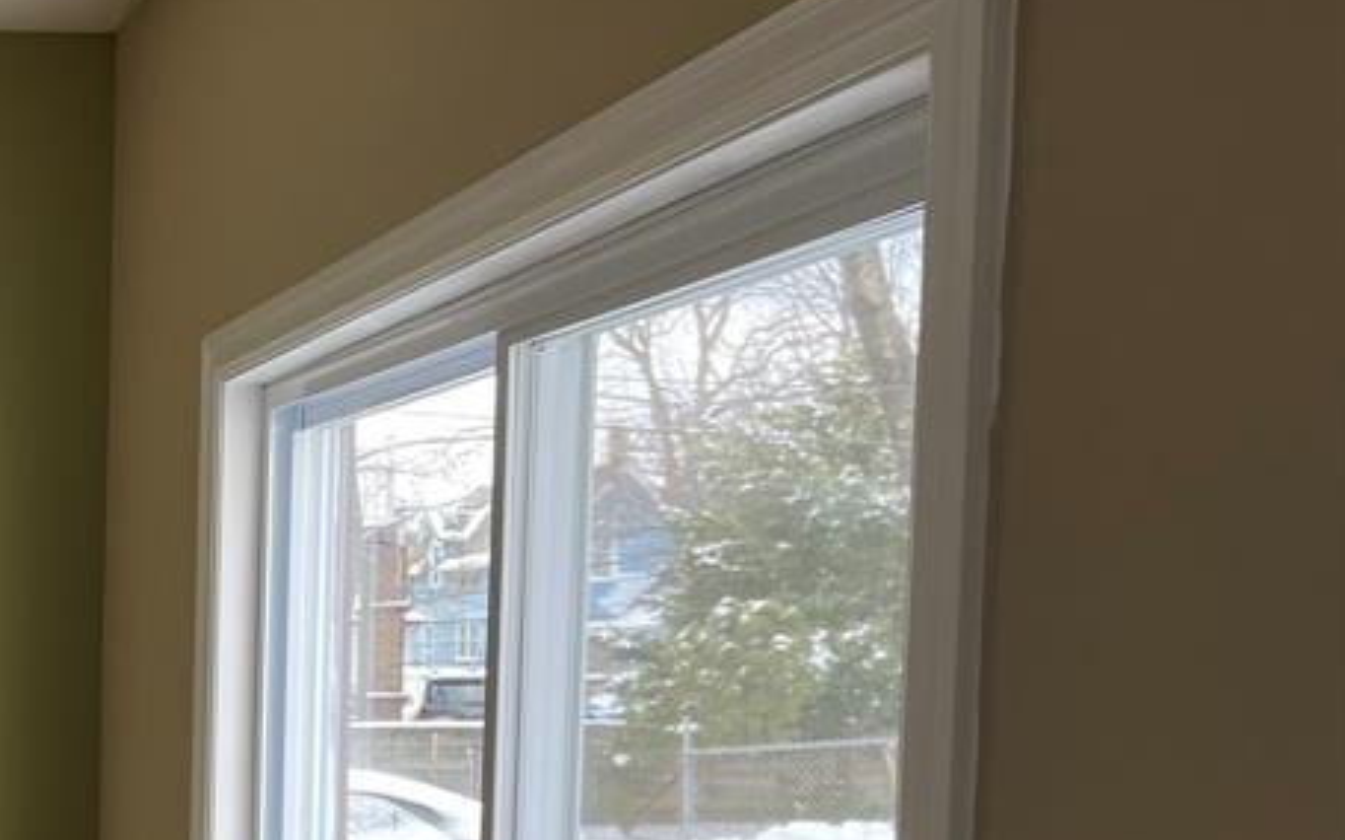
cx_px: -154
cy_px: 878
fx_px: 2272
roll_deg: +0.7
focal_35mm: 62
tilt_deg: -6.3
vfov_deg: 20.2
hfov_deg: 29.5
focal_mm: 5.1
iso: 40
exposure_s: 1/122
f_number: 1.6
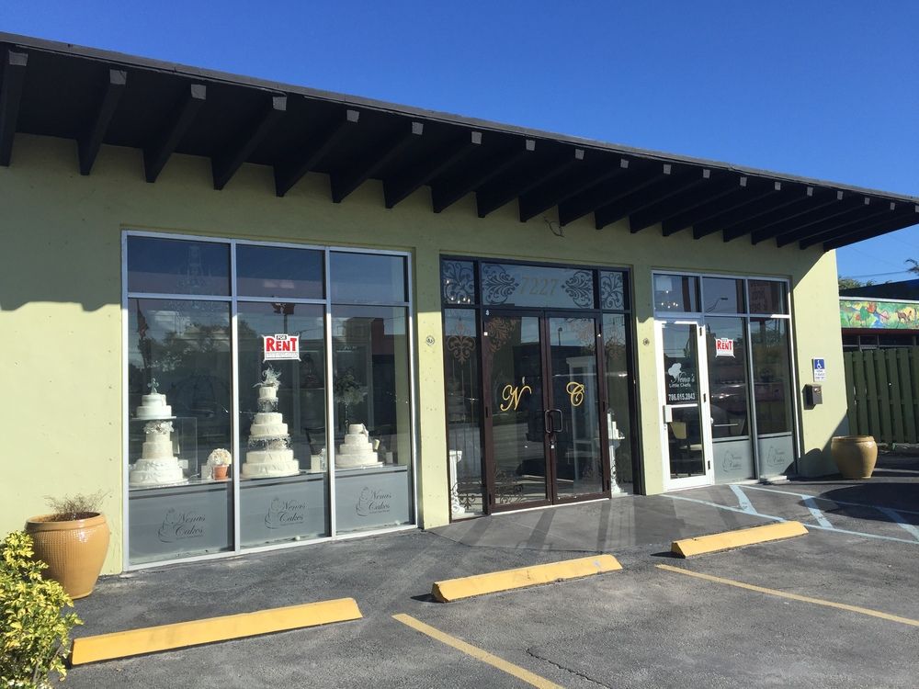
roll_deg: +1.8
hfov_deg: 61.7
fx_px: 770
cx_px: 460
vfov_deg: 48.2
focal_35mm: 29
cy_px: 344
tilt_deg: +3.7
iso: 32
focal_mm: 4.15
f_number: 2.2
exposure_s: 1/2326
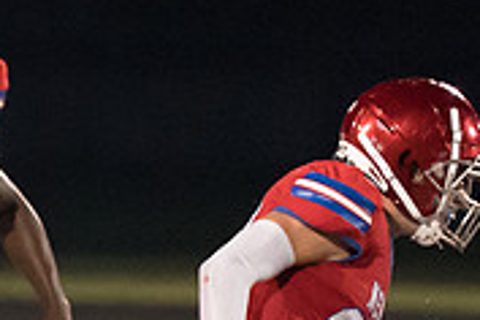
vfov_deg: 1.1
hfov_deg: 1.6
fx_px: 16772
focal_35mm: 1258
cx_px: -324
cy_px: 290
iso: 10000
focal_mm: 200
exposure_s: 1/1000
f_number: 2.8
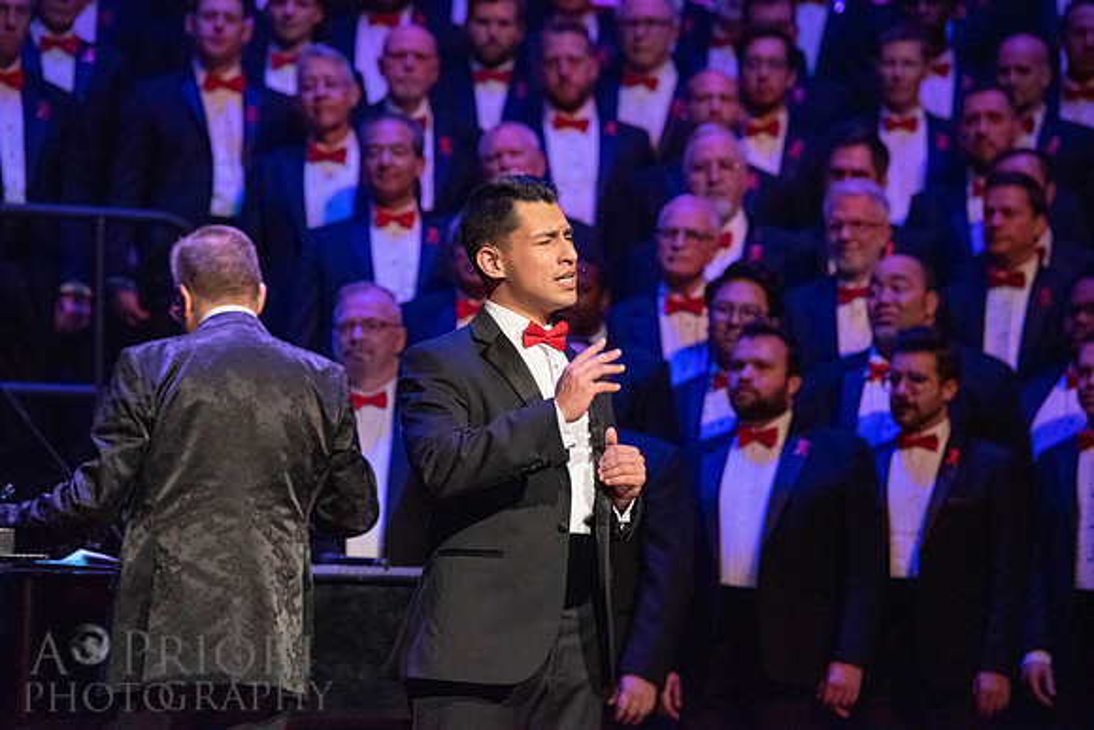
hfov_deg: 12.8
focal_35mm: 160
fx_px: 4863
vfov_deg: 8.6
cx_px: 547
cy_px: 365
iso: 5000
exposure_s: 1/160
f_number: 4.5
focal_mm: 160
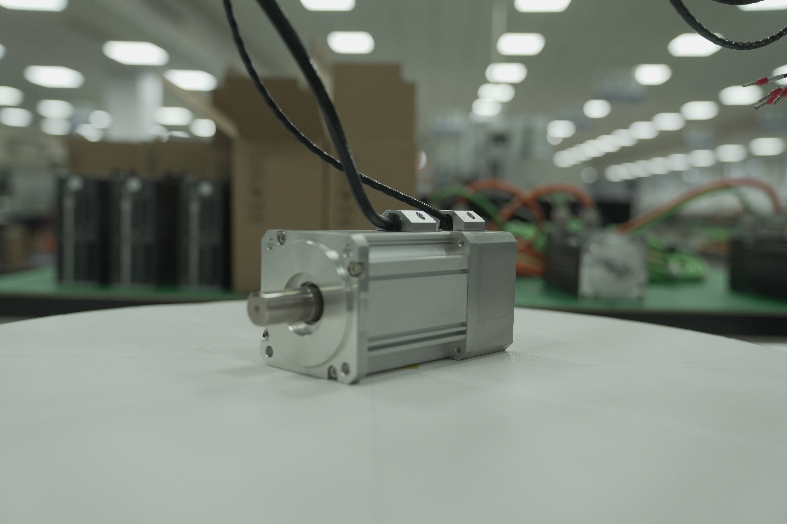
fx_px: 765
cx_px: 394
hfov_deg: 54.4
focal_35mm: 35
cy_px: 262
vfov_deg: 37.9
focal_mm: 35
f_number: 3.2
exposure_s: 1/125
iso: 500
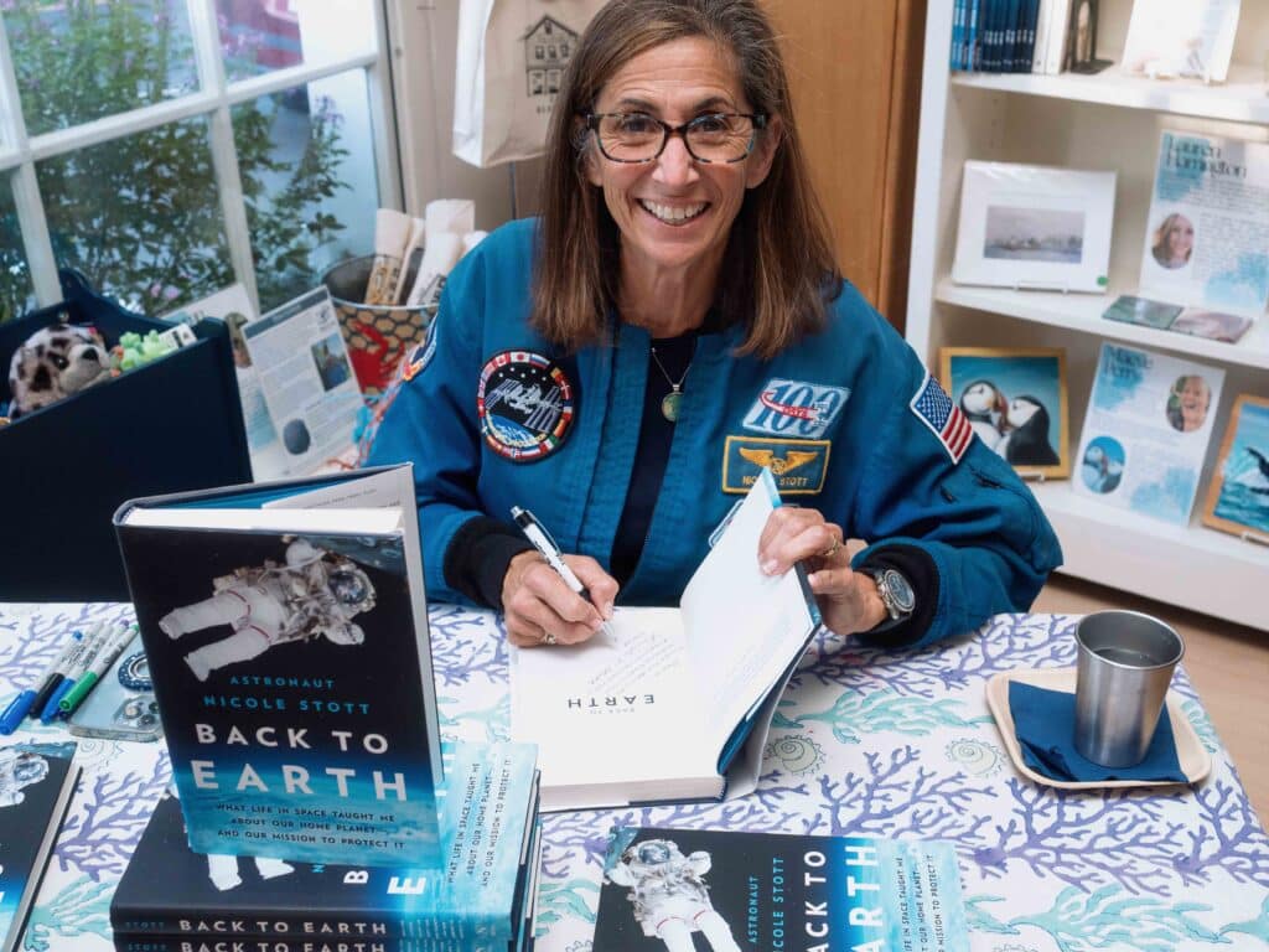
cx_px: 634
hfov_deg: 46.8
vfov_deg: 36.0
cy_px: 476
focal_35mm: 40
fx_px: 1466
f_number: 4
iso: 640
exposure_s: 1/200
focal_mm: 20
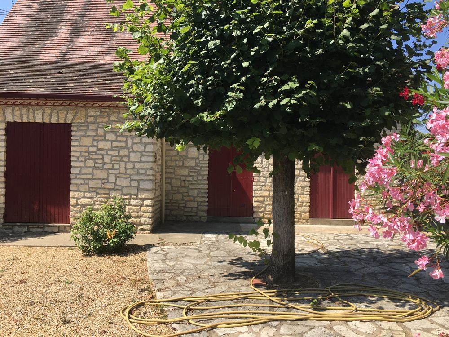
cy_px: 168
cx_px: 224
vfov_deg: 48.2
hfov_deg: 61.7
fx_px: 376
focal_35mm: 29
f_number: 2.2
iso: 25
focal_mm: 4.15
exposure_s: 1/1068
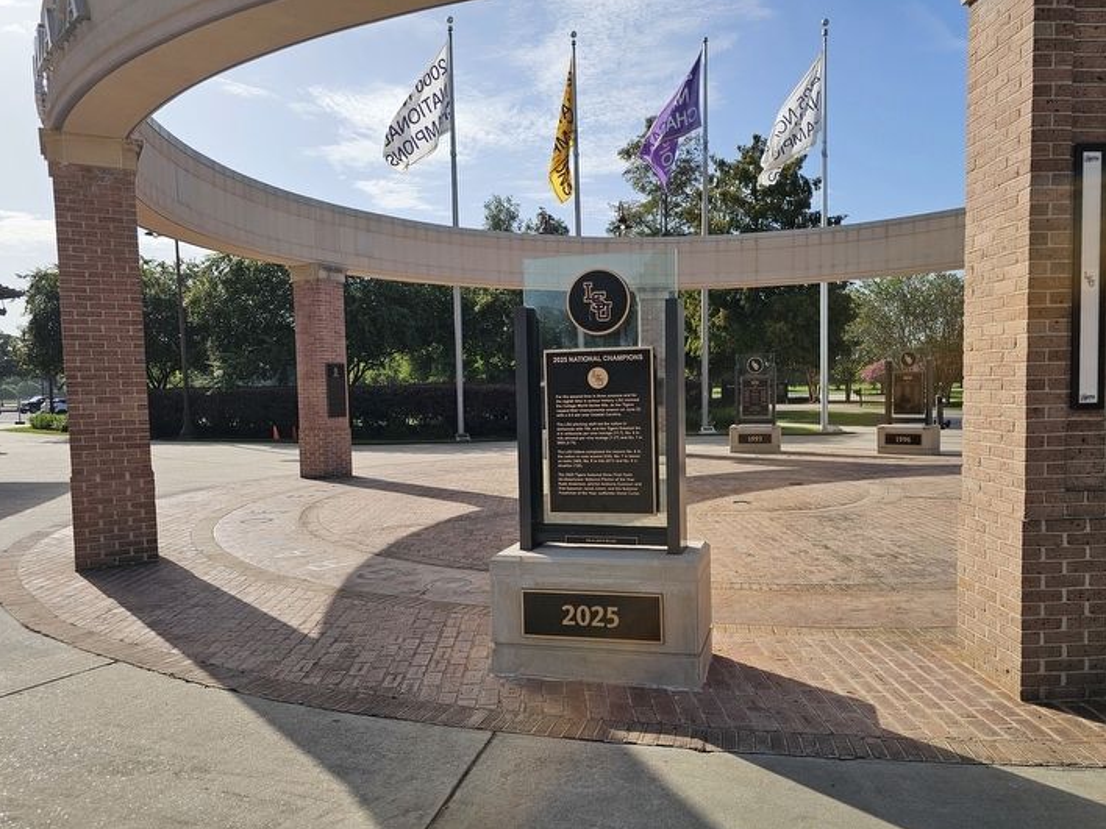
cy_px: 464
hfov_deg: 67.3
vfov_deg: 52.9
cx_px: 584
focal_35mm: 26
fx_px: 831
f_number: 1.7
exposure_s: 1/1135
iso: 10
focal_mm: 6.3
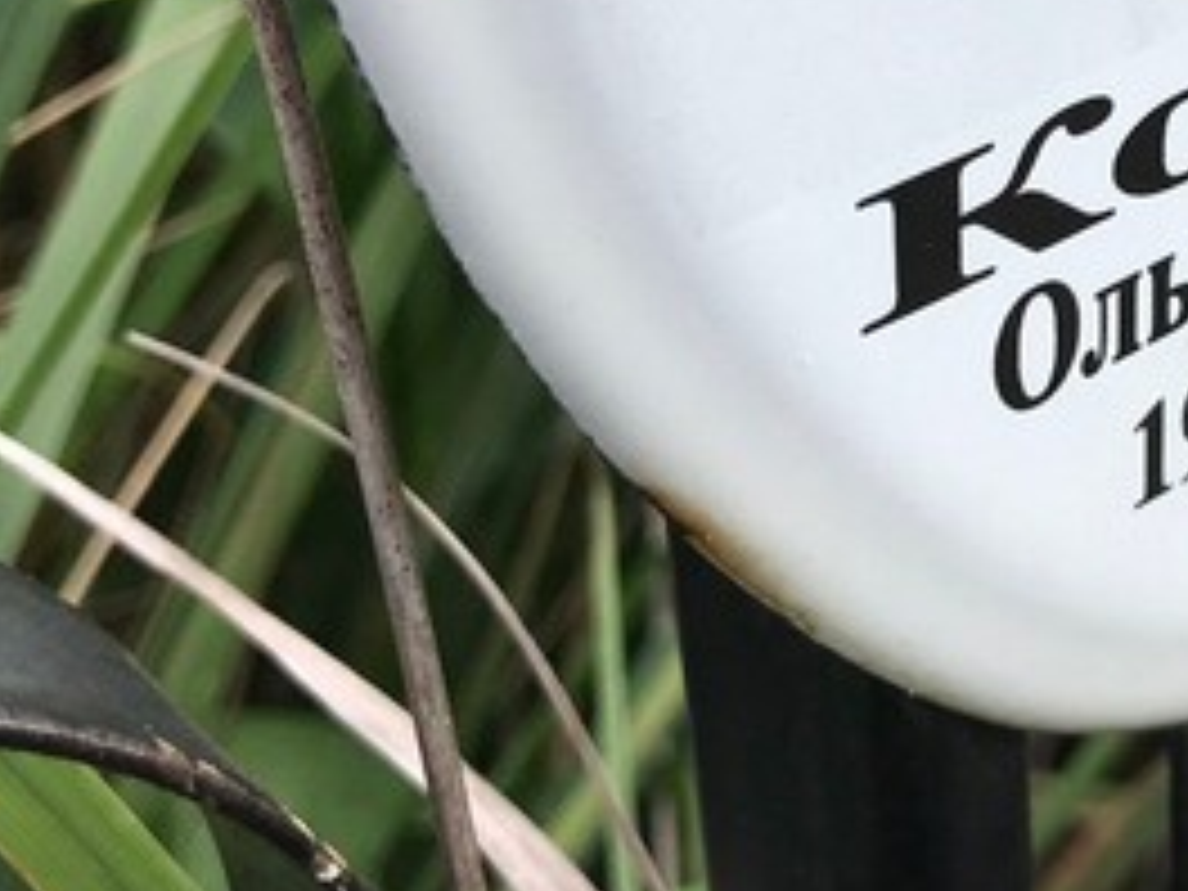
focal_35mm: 85
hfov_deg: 22.0
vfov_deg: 17.1
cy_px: 58
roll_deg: -2.7
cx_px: 1251
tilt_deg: -29.6
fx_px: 2917
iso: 20
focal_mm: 3.99
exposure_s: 1/870
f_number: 1.8
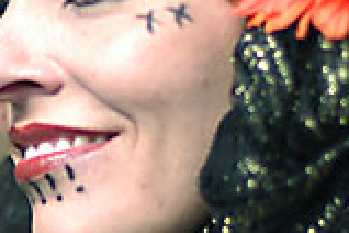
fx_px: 2656
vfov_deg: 5.0
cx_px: -7
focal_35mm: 274
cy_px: 70
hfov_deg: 7.5
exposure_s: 1/1250
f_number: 1.4
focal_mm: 50
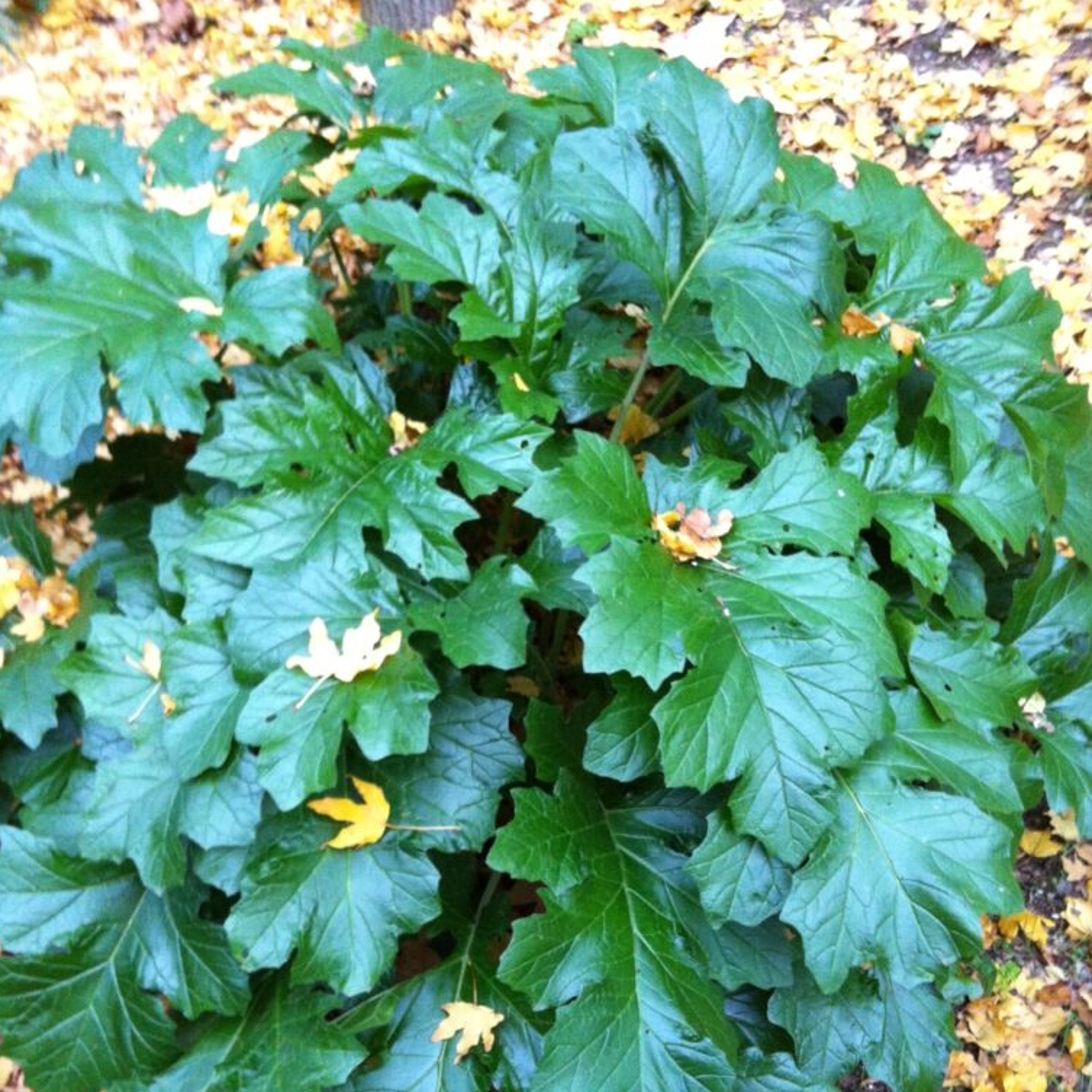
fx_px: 1499
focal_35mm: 42
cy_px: 695
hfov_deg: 40.0
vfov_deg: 39.7
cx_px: 546
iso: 250
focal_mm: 3.85
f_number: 2.8
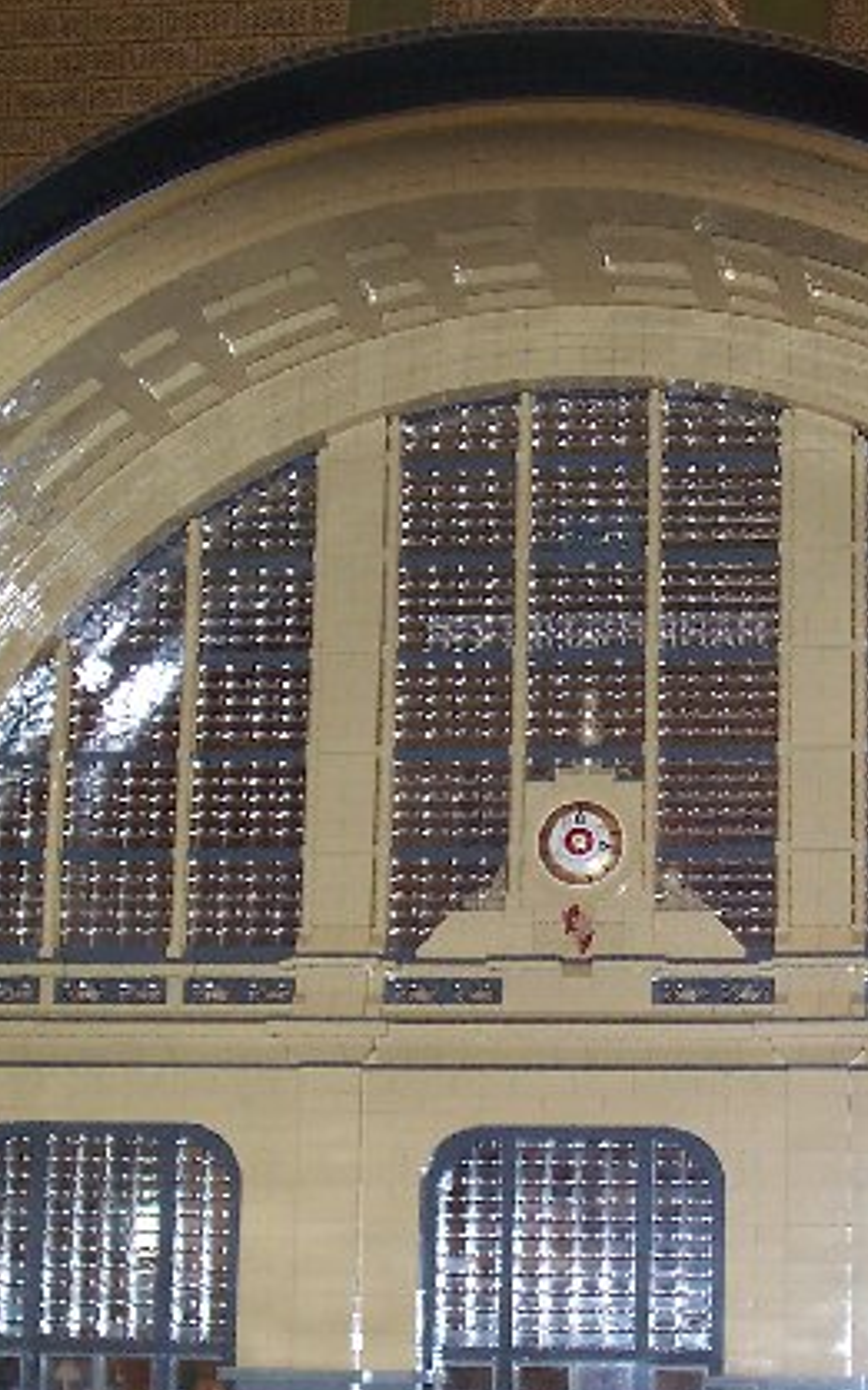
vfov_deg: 24.9
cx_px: 624
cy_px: 810
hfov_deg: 15.7
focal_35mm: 83
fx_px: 3144
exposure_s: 1/60
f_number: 3
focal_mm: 7
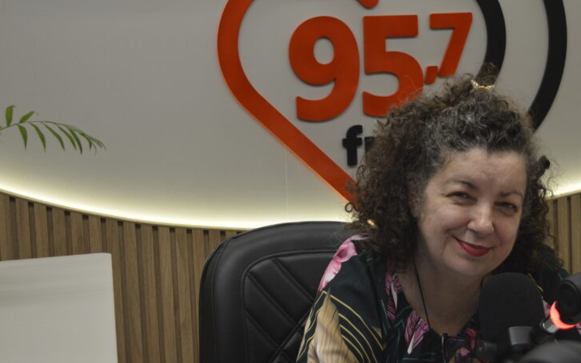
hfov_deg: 34.0
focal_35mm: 60
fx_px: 950
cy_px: 96
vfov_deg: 21.5
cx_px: 333
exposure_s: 1/60
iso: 560
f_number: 4.5
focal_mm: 28
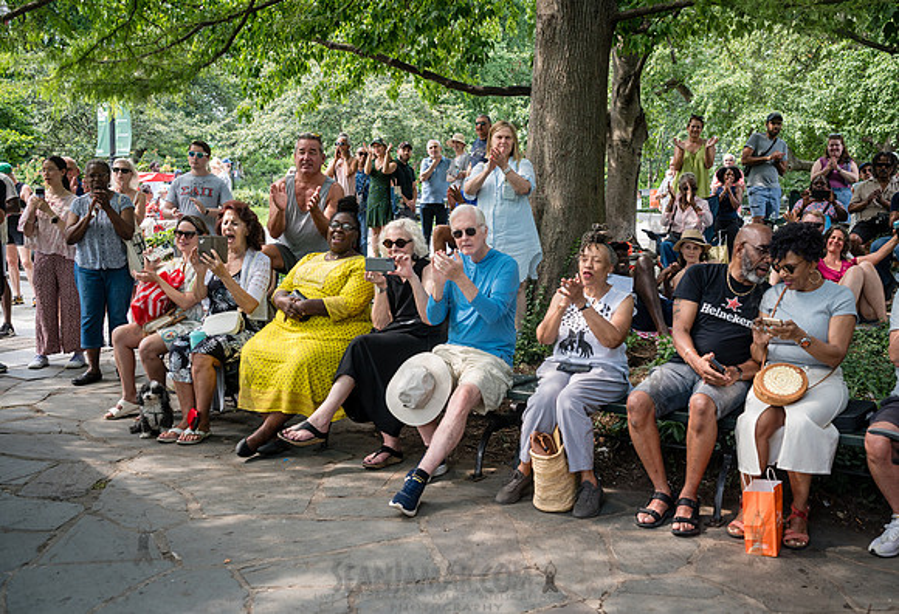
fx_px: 971
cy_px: 308
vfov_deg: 35.1
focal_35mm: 39
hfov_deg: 49.7
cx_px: 472
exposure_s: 1/320
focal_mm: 35
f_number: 4
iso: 640
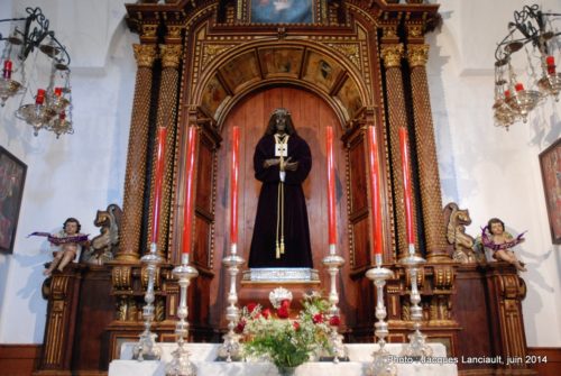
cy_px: 188
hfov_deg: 57.2
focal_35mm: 33
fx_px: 515
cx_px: 280
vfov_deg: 40.1
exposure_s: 1/20
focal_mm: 22
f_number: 3.8
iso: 1250
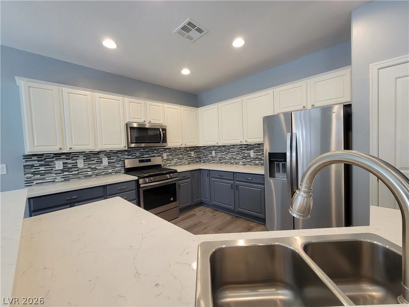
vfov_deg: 89.9
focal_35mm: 13
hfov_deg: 106.2
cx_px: 204
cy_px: 154
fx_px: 154
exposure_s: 1/60
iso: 160
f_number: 2.2
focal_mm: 2.2
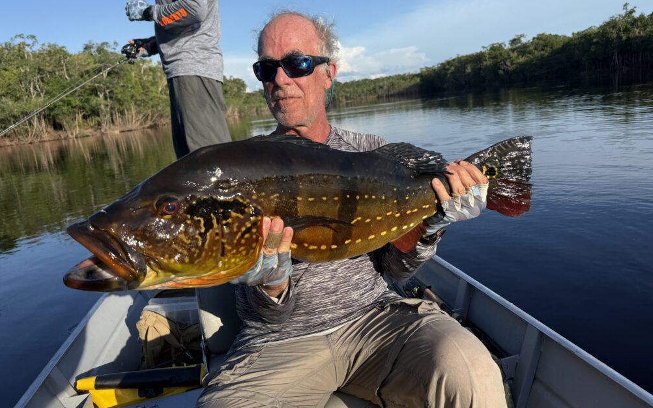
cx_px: 327
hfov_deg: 70.4
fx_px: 463
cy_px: 186
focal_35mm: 26
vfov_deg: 47.5
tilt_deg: -10.3
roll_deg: +6.8
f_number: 1.78
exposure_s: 1/2907
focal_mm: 6.76
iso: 80
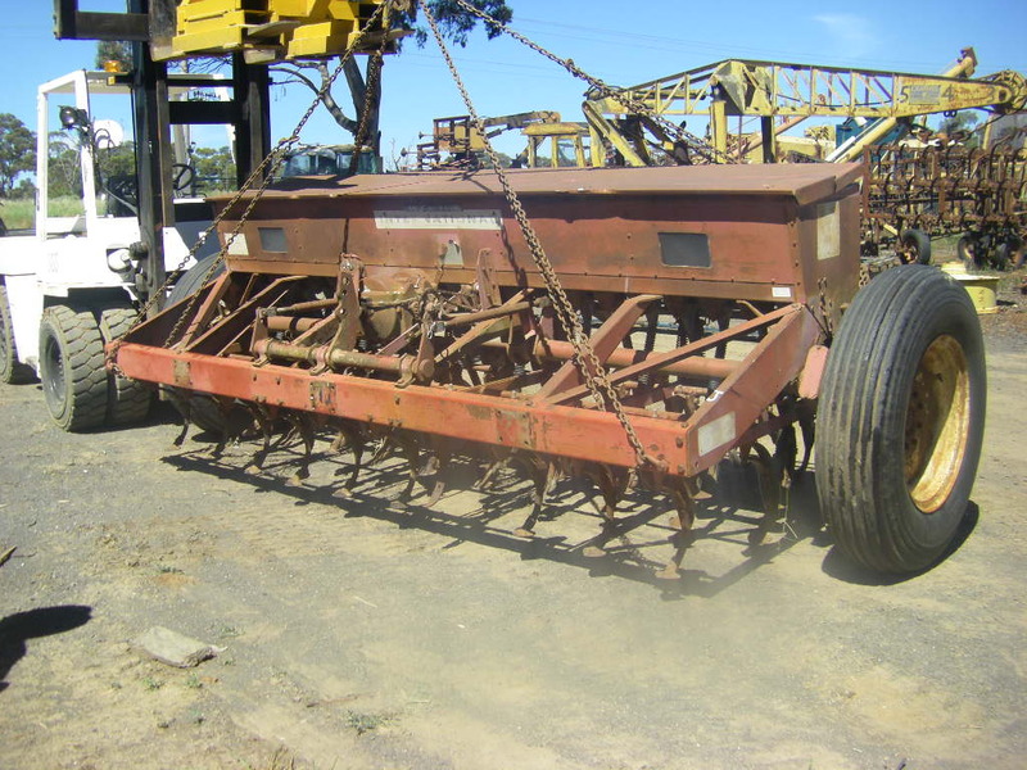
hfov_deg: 49.0
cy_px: 385
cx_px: 514
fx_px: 1127
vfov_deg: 37.7
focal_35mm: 38
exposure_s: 1/125
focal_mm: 6.3
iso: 64
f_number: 7
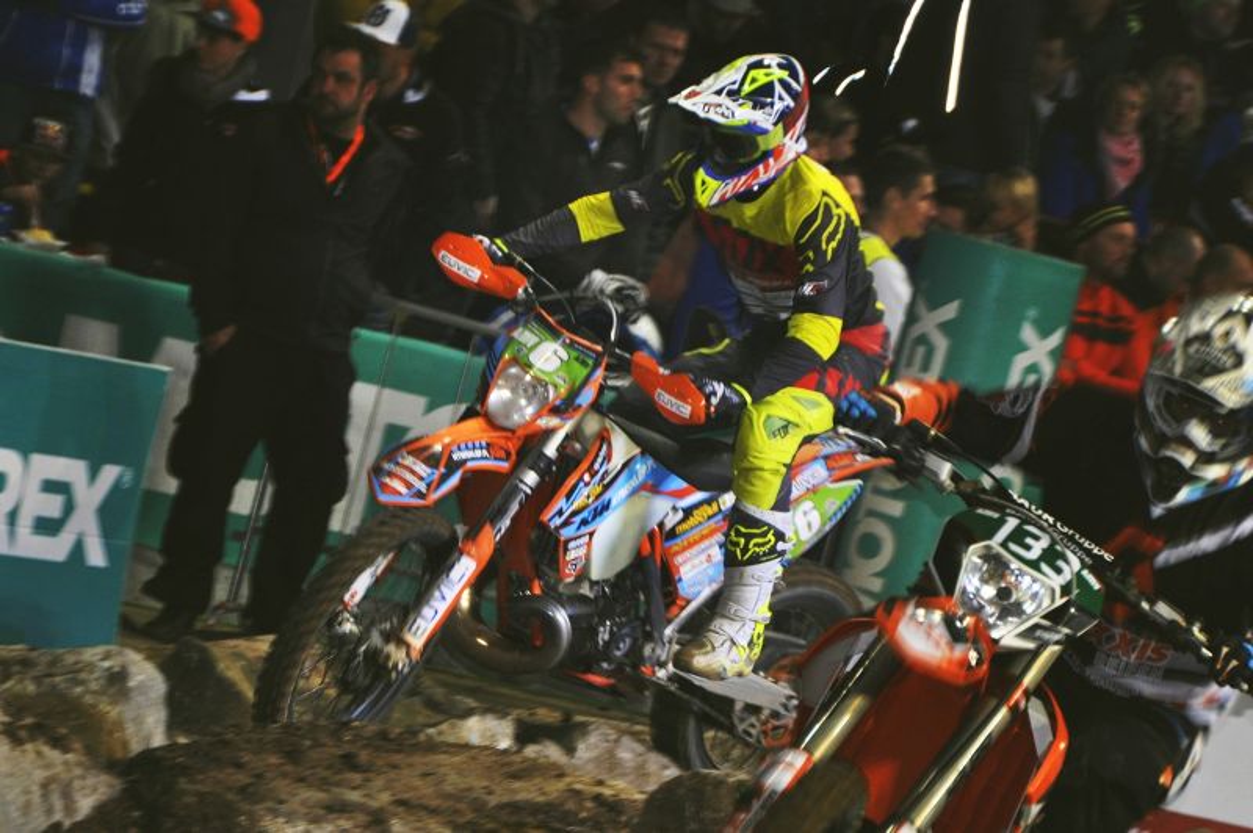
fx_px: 6051
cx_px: 626
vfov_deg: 7.9
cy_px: 416
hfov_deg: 11.8
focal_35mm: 174
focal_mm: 116
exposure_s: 1/60
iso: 800
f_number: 5.6
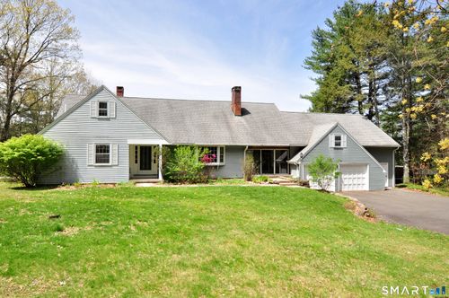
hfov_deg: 85.5
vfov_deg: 63.1
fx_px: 243
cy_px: 149
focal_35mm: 20
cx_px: 224
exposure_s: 1/320
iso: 200
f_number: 7.1
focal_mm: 13
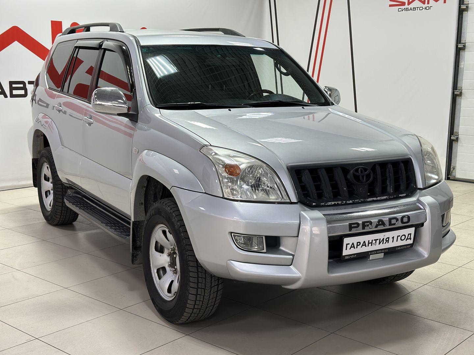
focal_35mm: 48
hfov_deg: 39.7
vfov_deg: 30.3
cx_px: 237
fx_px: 657
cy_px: 178
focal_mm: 6.86
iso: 100
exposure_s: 1/100
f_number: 1.78
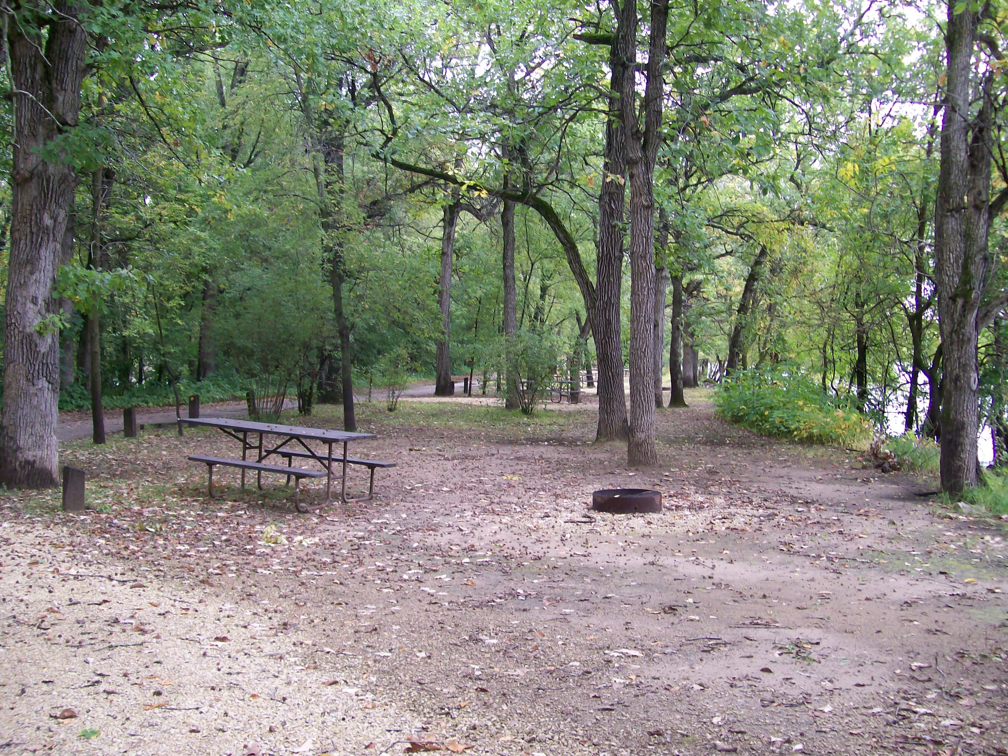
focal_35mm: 36
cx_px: 504
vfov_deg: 39.7
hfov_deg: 51.4
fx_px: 1048
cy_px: 378
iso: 80
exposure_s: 1/39.2
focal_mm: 6
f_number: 2.7
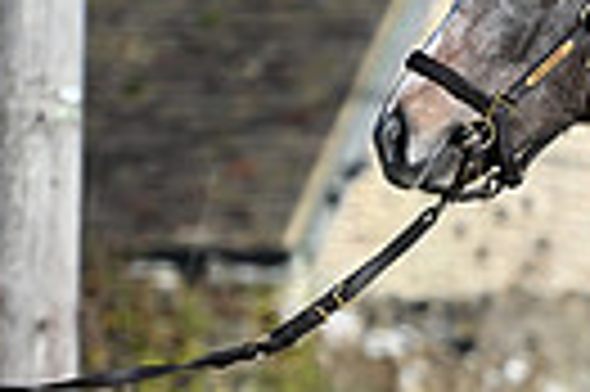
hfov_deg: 3.3
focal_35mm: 620
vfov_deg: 2.2
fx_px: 10148
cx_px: 1275
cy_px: 345
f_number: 3.5
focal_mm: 140
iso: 110
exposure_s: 1/1250
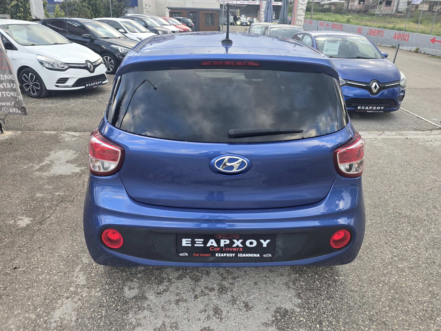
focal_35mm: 24
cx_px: 215
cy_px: 163
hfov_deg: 71.6
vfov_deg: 56.8
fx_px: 306
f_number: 1.7
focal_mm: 6.3
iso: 80
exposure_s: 1/180
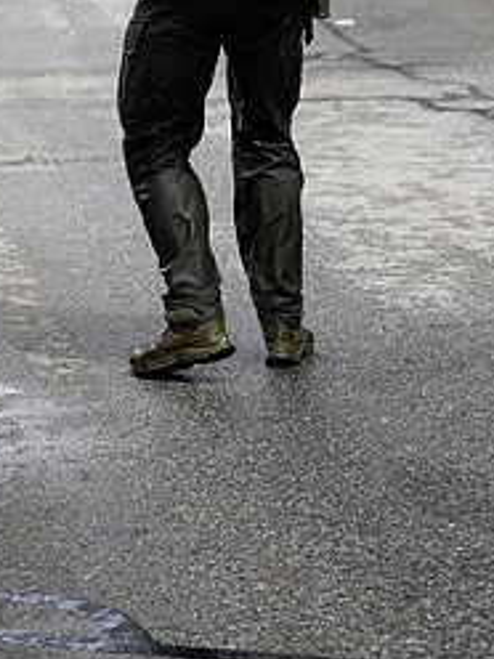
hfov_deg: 8.6
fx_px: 3292
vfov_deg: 11.3
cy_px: -66
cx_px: 347
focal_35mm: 173
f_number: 3.2
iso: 250
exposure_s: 1/400
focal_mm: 77
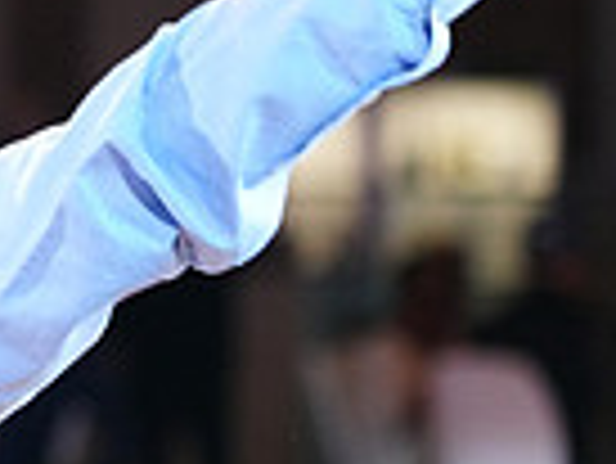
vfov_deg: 3.5
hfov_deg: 4.6
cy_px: 196
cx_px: -612
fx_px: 7587
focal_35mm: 426
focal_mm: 105
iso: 2500
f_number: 4
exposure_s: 1/250
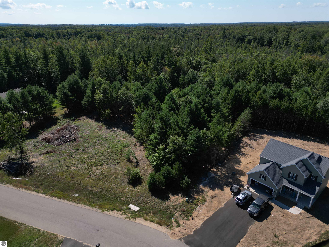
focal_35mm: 24
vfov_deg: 56.8
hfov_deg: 71.6
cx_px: 164
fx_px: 228
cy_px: 124
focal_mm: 6.72
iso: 110
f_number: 1.7
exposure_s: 1/200
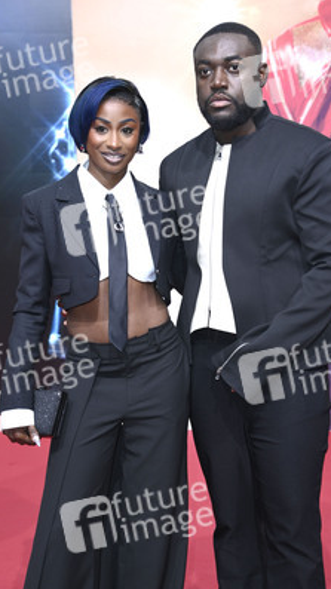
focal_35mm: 76
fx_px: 1187
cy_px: 295
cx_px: 180
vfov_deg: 27.9
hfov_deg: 15.9
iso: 400
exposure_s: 1/250
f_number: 5.6
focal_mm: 72
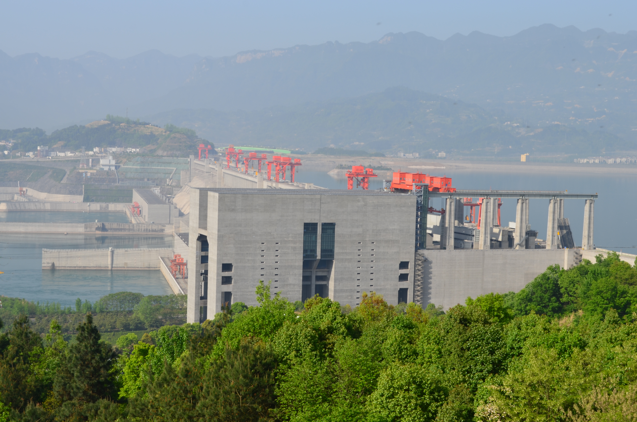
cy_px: 211
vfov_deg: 19.6
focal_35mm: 69
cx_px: 318
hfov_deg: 29.3
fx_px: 1218
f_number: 11
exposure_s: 1/125
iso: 100
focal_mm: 46
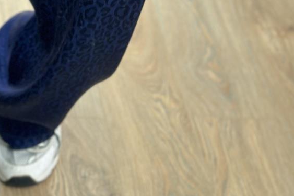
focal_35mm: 142
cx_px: 33
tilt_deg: -52.7
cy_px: -146
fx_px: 1159
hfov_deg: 14.3
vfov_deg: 9.3
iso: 100
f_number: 1.78
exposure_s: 1/100
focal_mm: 6.86
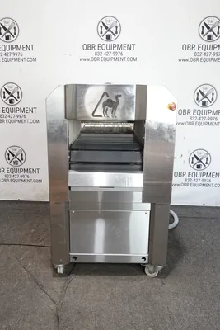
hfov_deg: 42.4
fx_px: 284
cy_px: 165
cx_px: 110
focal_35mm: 31
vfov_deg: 60.3
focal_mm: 11.52
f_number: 3.5
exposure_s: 1/40
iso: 800
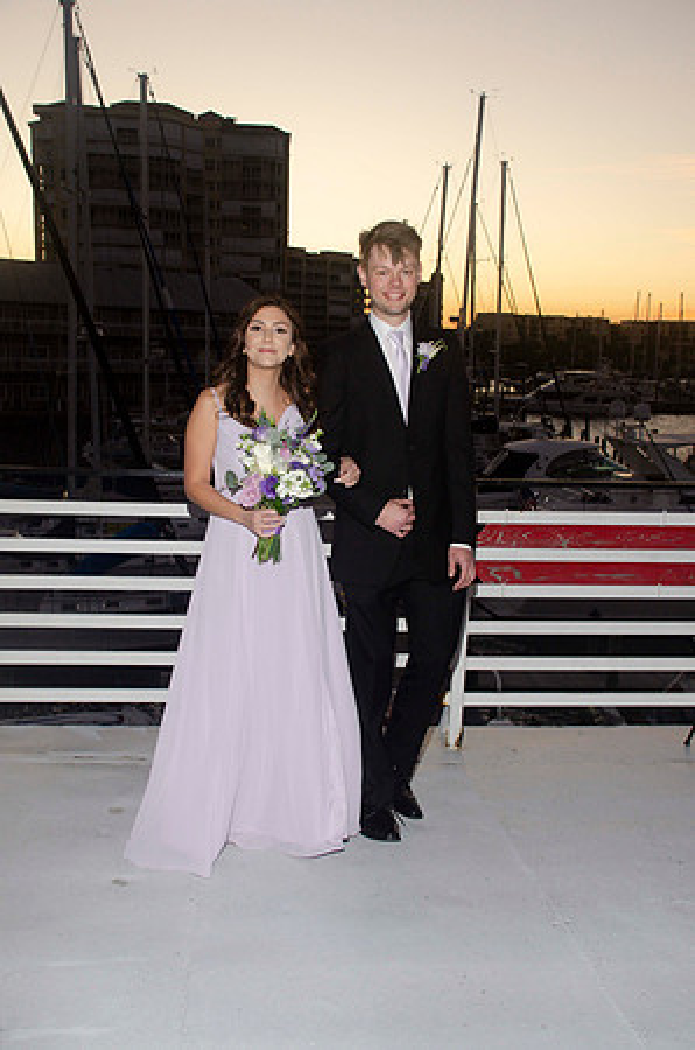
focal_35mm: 39
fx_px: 1135
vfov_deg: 49.6
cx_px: 348
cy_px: 525
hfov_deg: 34.1
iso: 400
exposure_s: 1/125
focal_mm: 26
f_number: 5.6
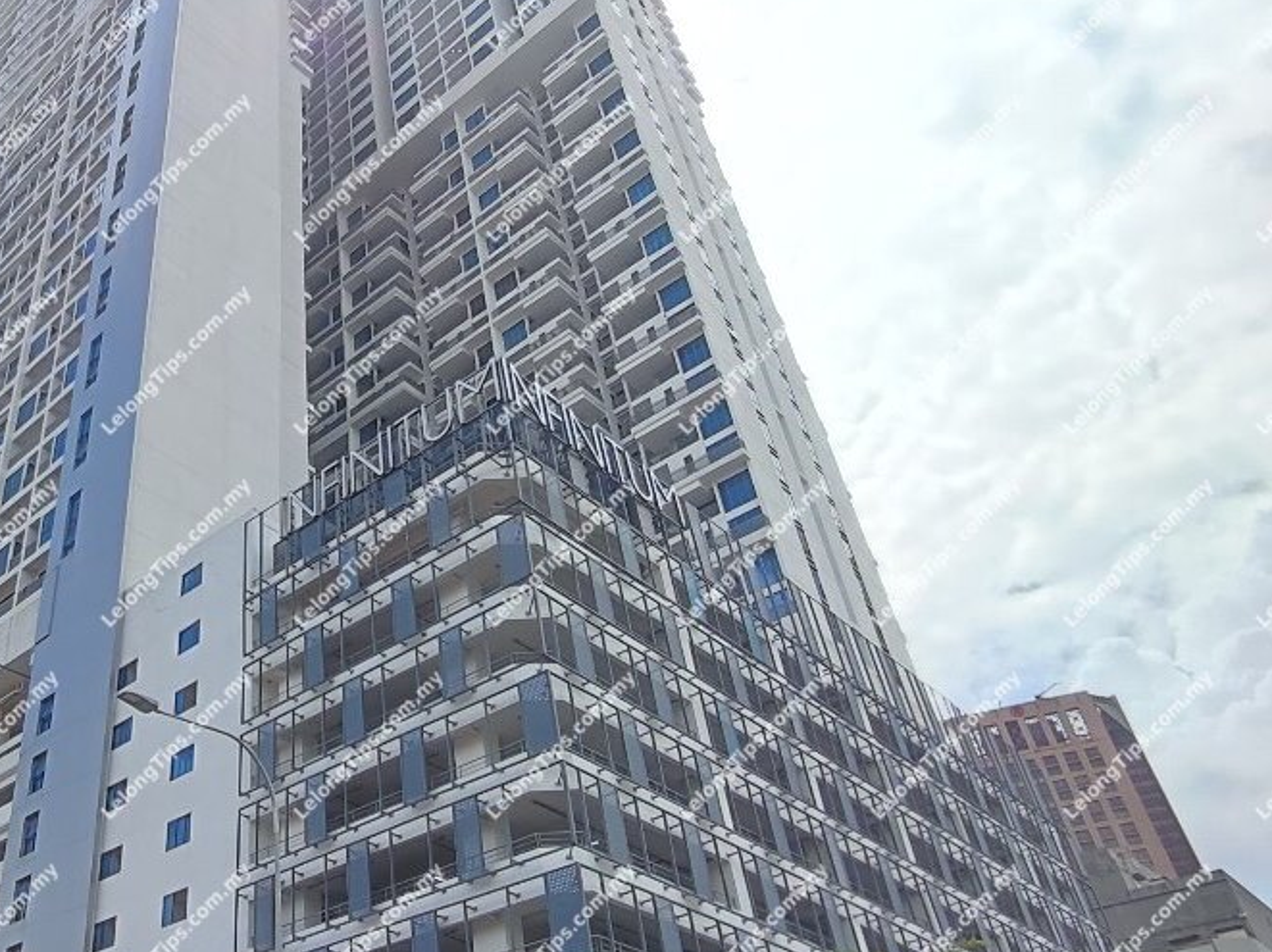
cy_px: 417
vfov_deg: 45.3
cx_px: 348
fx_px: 1139
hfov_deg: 56.1
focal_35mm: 31
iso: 50
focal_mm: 1.65
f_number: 2.2
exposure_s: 1/659
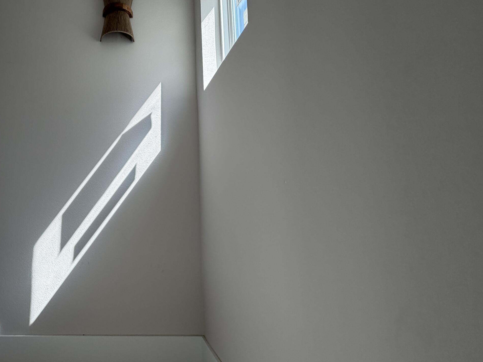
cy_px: 169
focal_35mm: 22
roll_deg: +2.6
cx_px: 133
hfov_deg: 72.2
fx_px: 307
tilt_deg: +8.3
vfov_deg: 61.0
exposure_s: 1/234
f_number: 2.2
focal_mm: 2.22
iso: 40
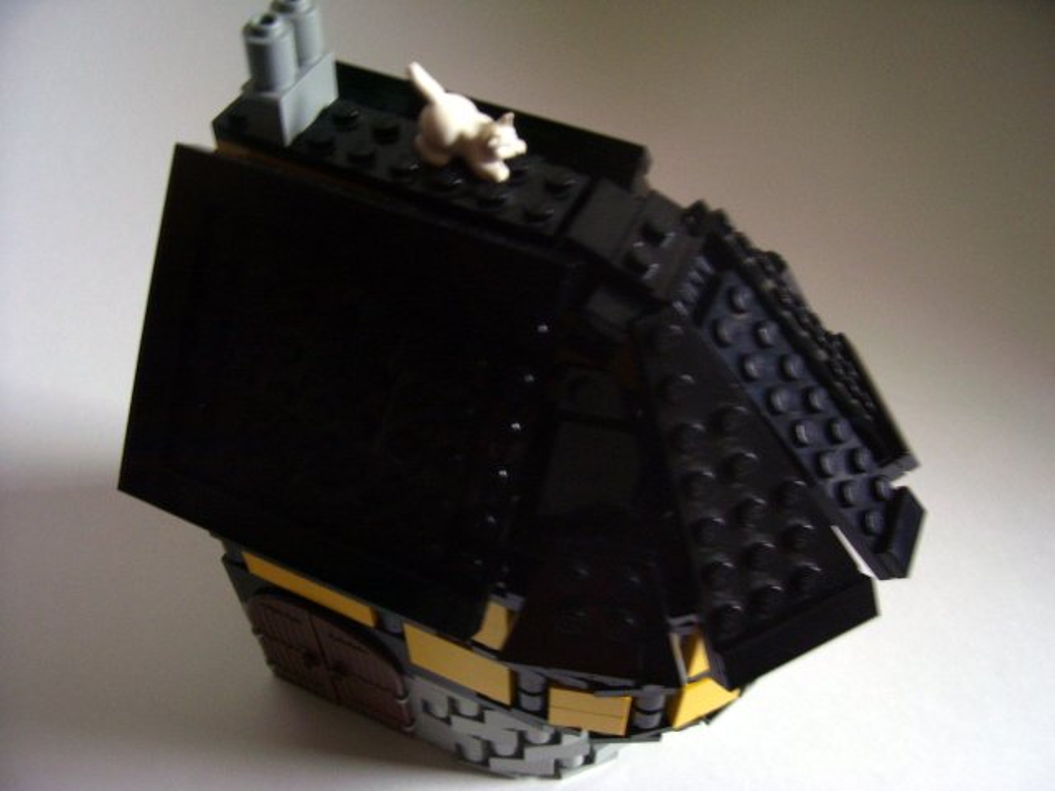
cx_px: 528
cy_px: 396
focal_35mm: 34
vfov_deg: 41.8
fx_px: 1036
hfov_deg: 54.0
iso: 160
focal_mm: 5.6
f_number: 2.7
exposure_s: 1/8
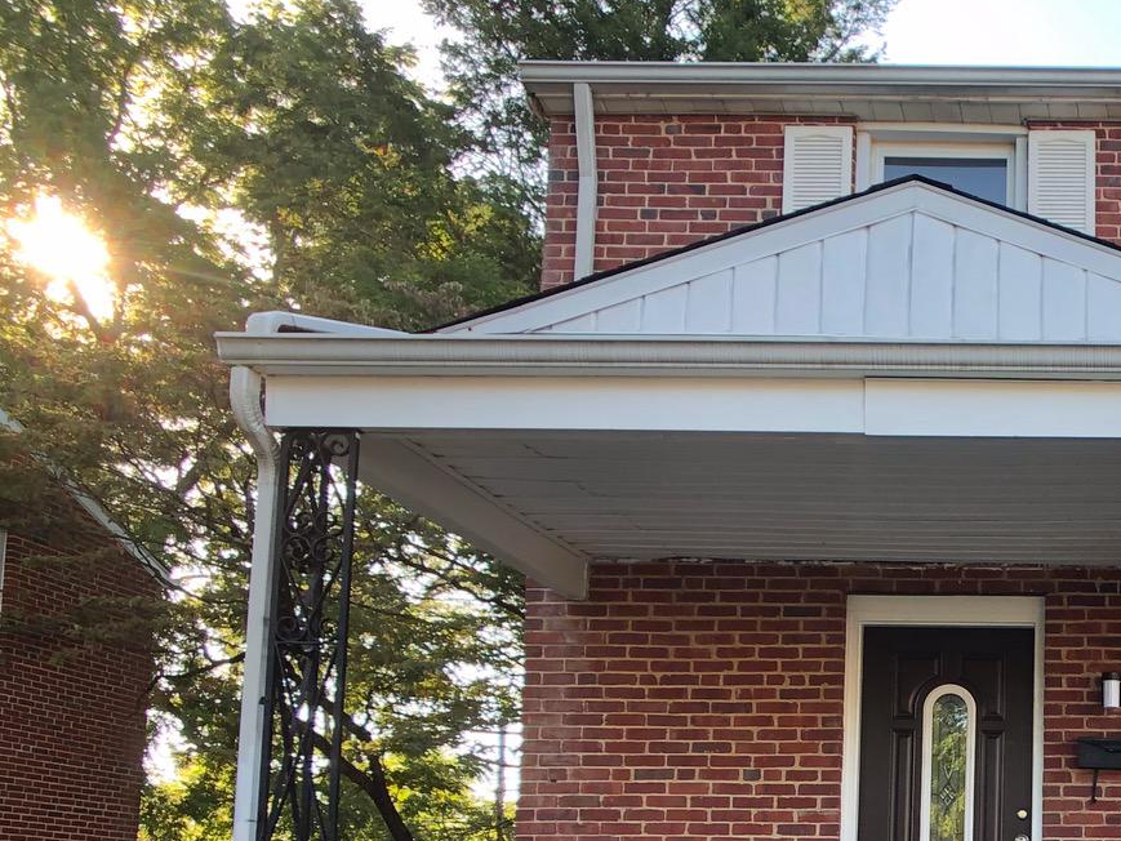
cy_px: 837
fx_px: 2138
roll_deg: -0.4
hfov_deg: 27.1
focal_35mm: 66
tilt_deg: +4.2
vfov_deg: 21.5
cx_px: 1218
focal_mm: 3.99
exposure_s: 1/120
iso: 25
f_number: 1.8
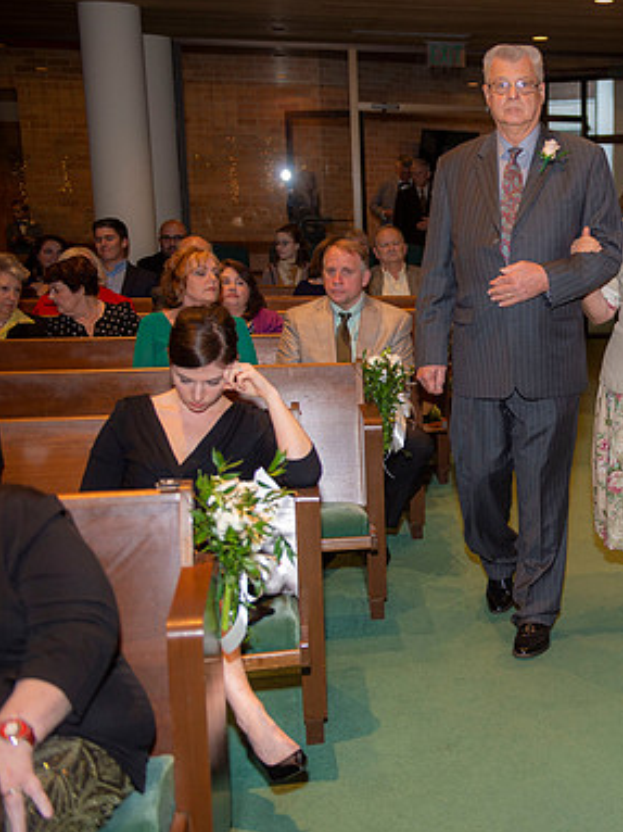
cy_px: 417
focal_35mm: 51
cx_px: 590
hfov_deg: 27.3
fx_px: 1225
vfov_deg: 37.5
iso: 800
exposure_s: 1/160
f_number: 3.2
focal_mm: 35
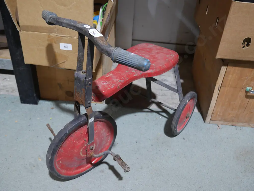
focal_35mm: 34
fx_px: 250
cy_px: 96
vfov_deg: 41.8
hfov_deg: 53.9
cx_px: 127
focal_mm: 17
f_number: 4
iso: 800
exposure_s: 1/60
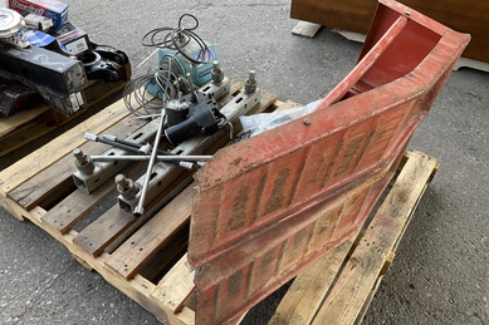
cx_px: 245
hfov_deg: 60.3
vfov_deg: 42.3
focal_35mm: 31
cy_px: 158
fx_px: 421
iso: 20
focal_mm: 3
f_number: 1.8
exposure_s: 1/122
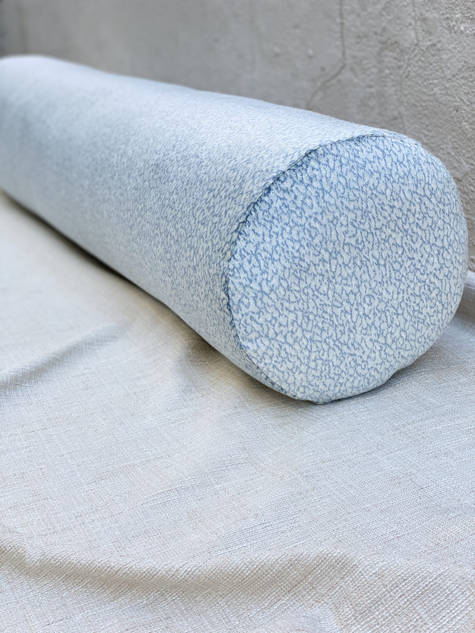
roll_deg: +2.7
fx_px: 951
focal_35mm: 52
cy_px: 316
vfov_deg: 36.8
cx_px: 238
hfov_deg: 28.0
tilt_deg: -18.1
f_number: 2
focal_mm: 6
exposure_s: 1/122
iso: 40
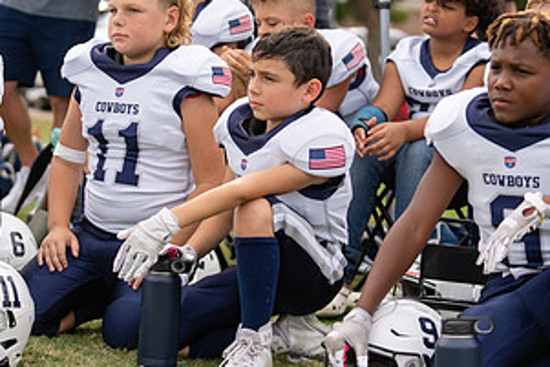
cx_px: 223
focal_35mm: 135
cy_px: 134
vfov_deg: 10.2
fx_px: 2063
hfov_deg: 15.2
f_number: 2.8
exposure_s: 1/1250
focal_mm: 70
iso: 160
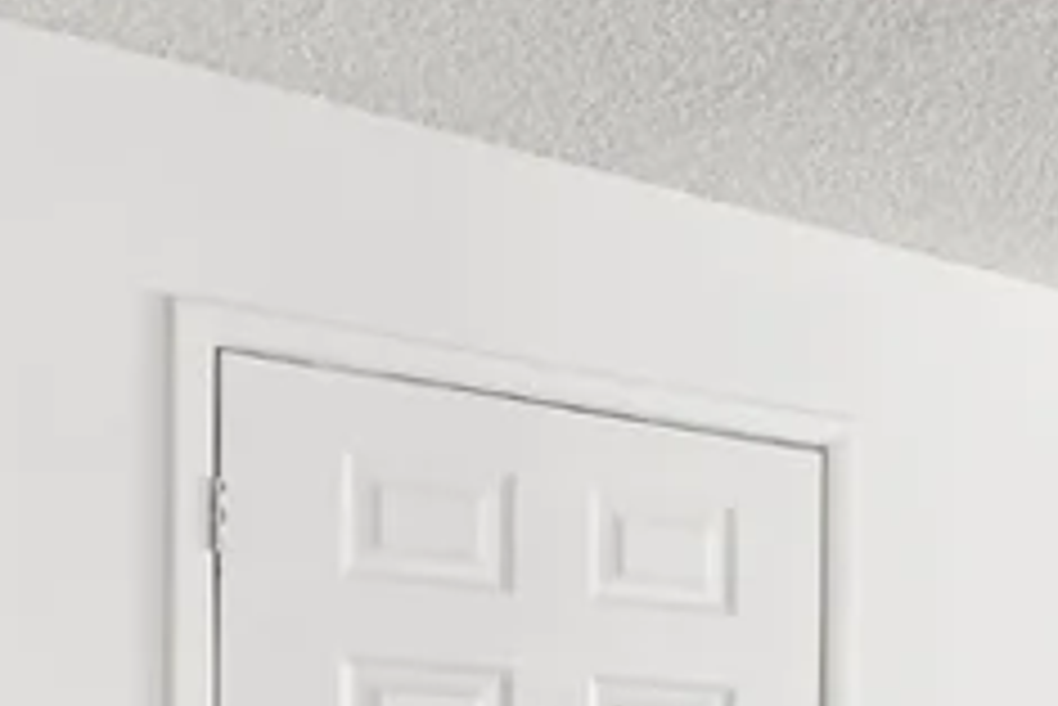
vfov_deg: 17.4
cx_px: 1711
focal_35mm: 74
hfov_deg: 21.5
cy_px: 893
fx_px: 2176
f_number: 8
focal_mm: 17
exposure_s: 1/8
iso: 400
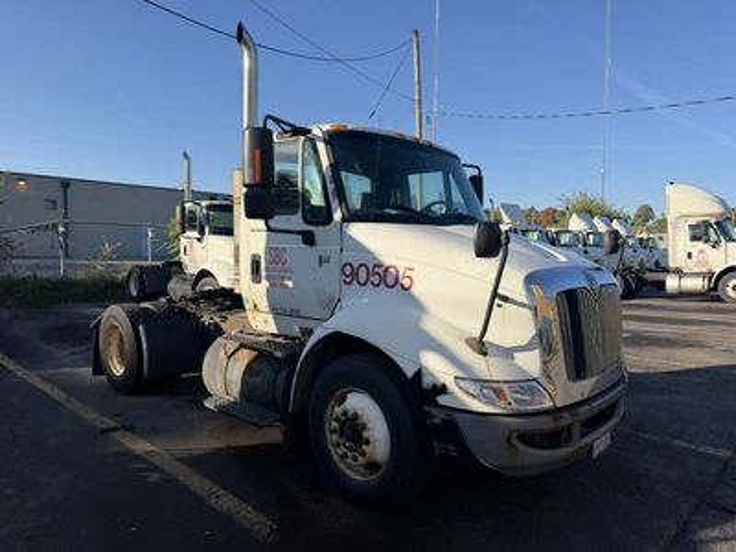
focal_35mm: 24
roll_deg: -1.1
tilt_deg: +3.0
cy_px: 276
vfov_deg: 56.8
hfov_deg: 71.6
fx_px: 510
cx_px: 368
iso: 80
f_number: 1.78
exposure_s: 1/4167
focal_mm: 6.76
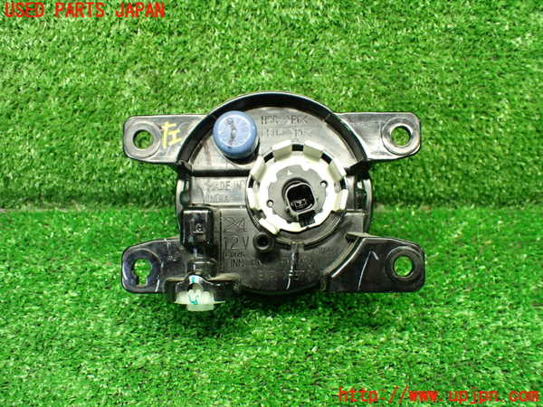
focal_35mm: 32
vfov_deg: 44.2
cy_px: 204
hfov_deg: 56.8
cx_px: 272
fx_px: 502
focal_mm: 5.79
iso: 800
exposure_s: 1/60
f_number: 2.4
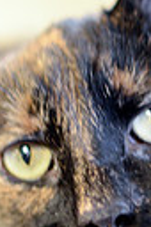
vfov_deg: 7.8
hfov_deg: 5.2
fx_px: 1659
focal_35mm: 263
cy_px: 286
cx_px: 146
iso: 1600
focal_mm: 50
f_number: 1.8
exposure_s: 1/125
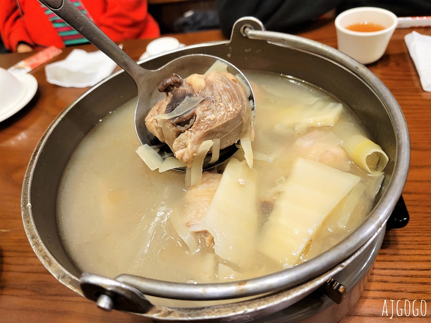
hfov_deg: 67.3
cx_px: 216
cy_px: 162
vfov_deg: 53.1
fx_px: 324
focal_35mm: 26
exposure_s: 1/40
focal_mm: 5.4
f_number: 1.8
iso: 250
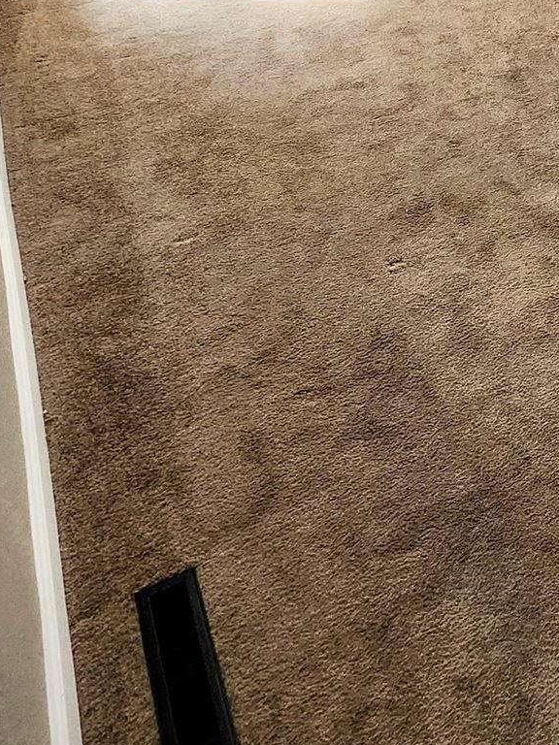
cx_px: 702
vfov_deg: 44.5
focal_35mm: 39
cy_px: 105
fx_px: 840
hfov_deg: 30.2
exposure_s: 1/60
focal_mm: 1.74
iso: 320
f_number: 2.2
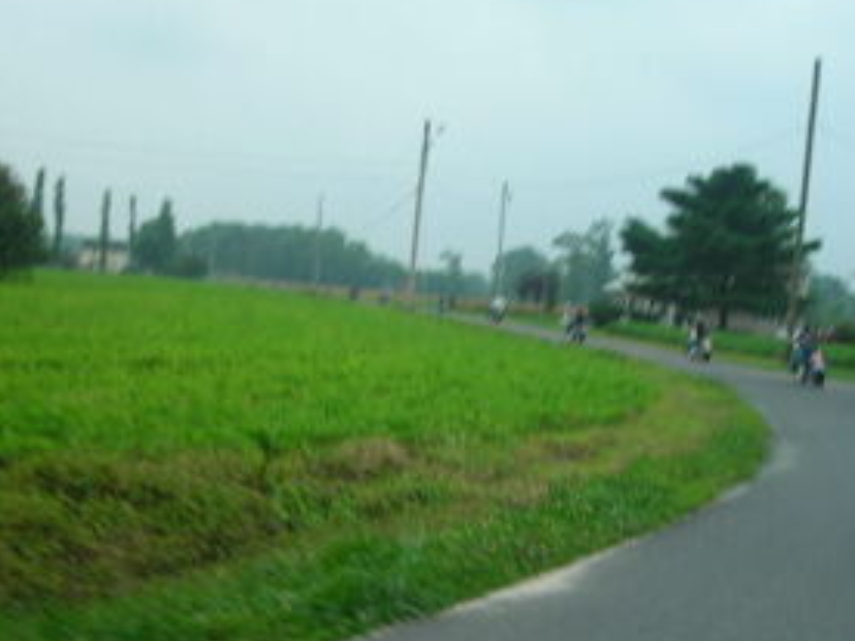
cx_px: 366
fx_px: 1358
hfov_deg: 34.9
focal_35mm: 55
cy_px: 418
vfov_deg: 26.4
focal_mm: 6.3
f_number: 6.4
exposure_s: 1/128
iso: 50
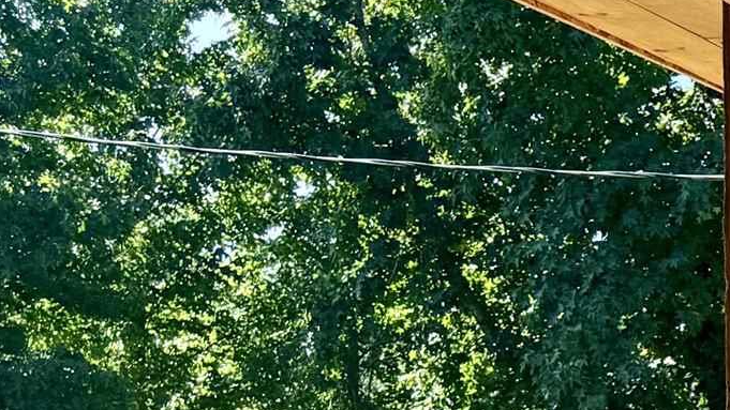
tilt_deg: -1.1
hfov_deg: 14.8
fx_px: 2284
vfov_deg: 10.1
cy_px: 535
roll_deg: -0.8
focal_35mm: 118
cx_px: 1472
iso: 80
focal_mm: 6.76
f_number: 1.78
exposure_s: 1/1901
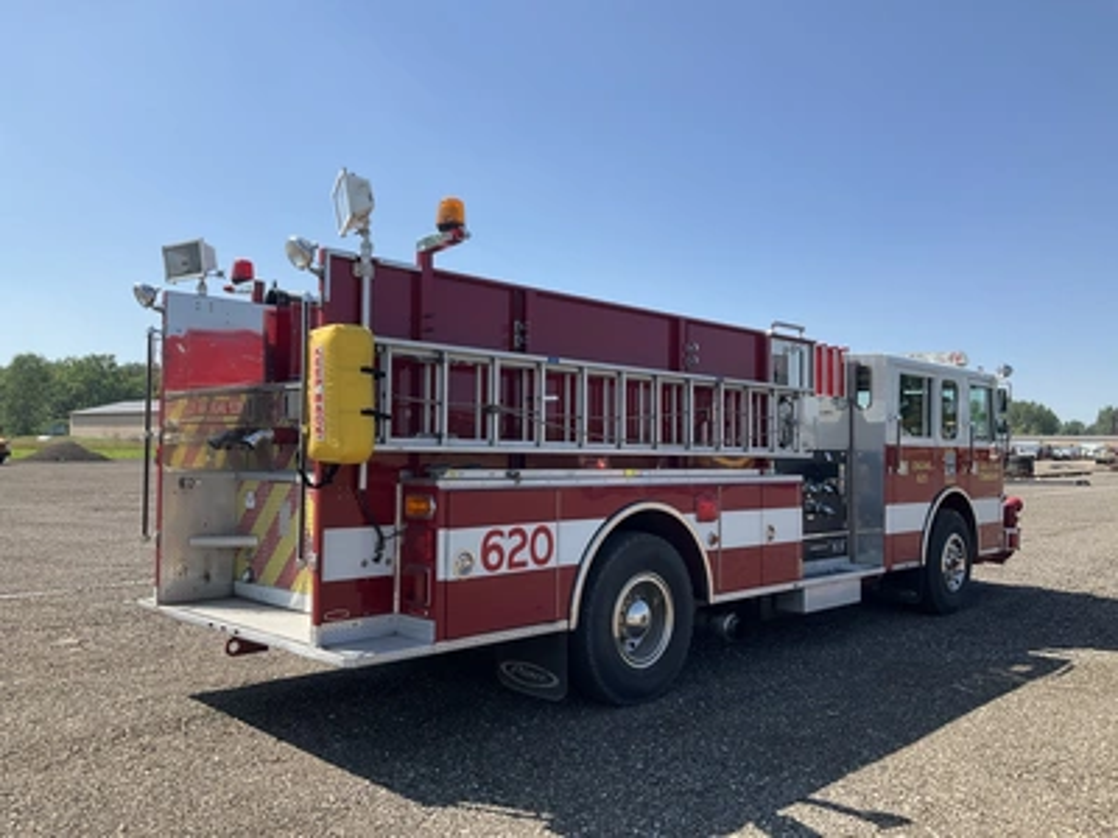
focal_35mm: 29
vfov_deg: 48.2
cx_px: 559
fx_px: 937
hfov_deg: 61.7
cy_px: 419
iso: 25
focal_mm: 3
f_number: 1.8
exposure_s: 1/1490
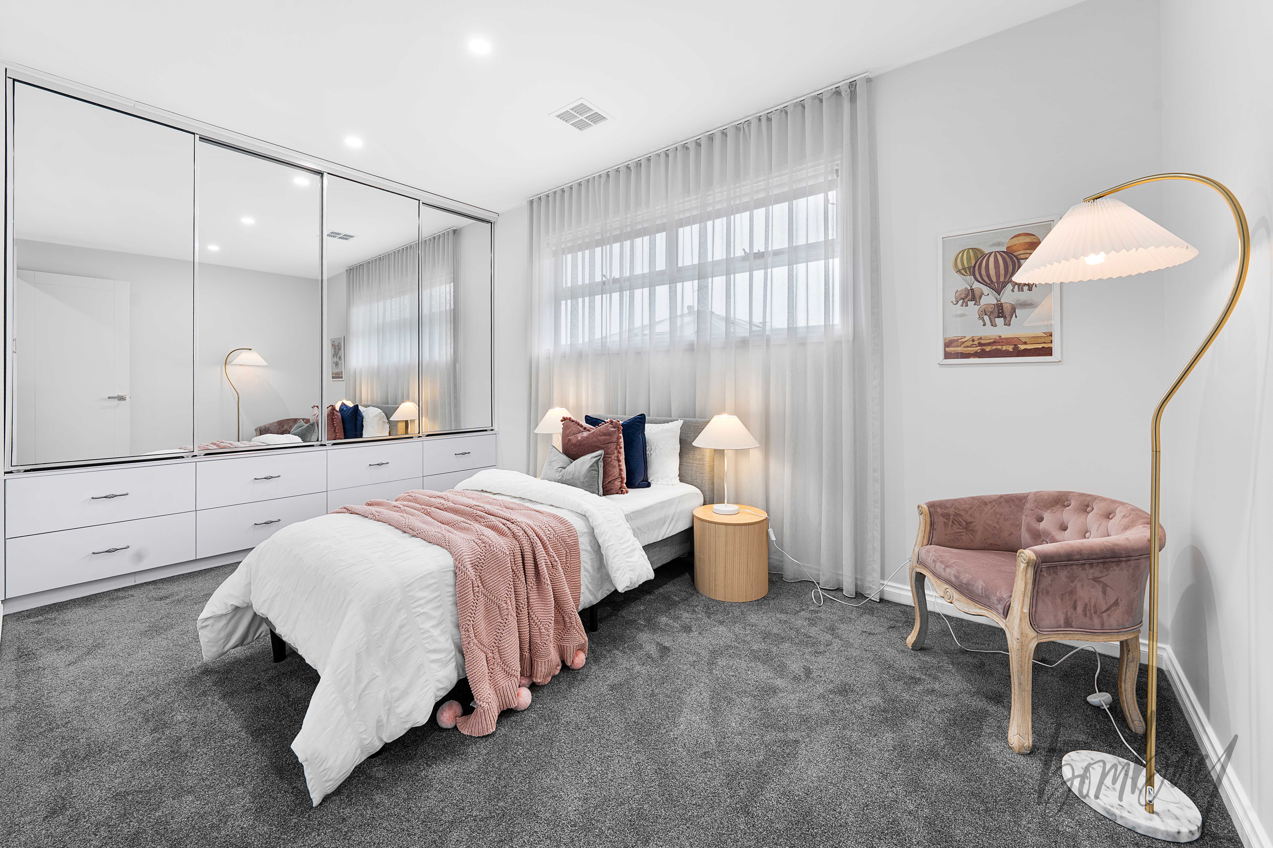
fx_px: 495
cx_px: 636
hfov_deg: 104.3
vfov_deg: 81.2
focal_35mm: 14
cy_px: 424
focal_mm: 14
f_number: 8
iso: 100
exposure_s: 1/5
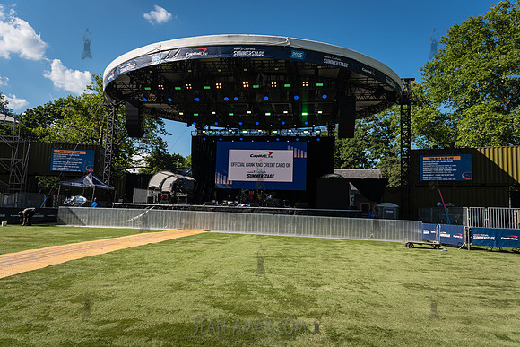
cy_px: 174
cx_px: 260
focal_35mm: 24
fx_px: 347
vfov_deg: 53.2
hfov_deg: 73.7
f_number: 4
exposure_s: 1/1250
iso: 160
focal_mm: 24
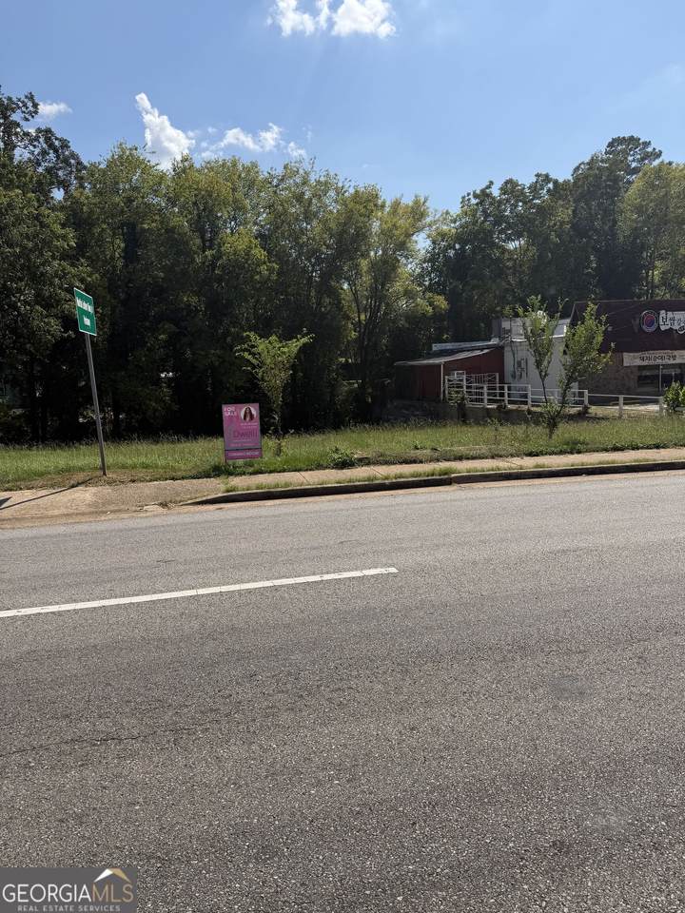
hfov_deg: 56.8
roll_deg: +0.0
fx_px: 633
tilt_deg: -6.8
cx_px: 342
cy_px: 456
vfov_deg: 71.6
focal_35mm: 24
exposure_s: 1/6173
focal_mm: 6.76
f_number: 1.78
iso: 80
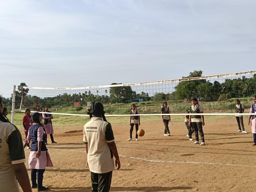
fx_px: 288
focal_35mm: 39
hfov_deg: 47.9
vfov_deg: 36.8
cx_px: 128
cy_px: 96
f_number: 1.8
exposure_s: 1/571
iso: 64
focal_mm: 3.98
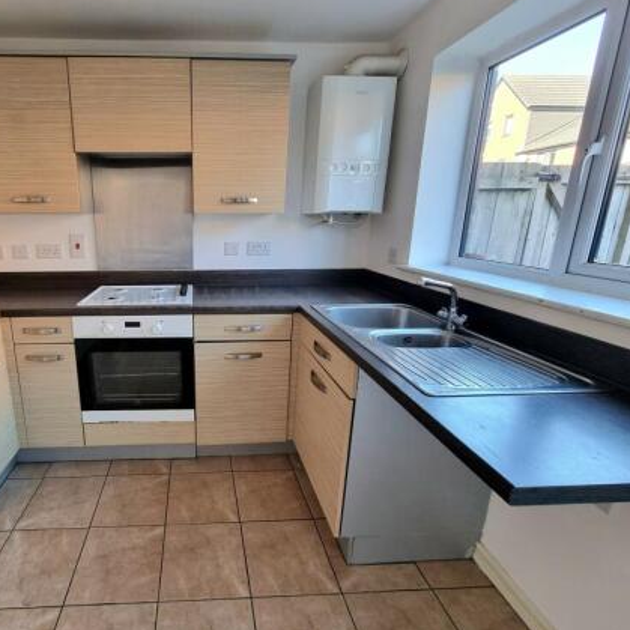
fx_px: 329
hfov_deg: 84.1
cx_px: 205
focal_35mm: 16
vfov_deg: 87.4
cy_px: 304
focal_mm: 2.2
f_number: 2.2
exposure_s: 1/60.2
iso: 100
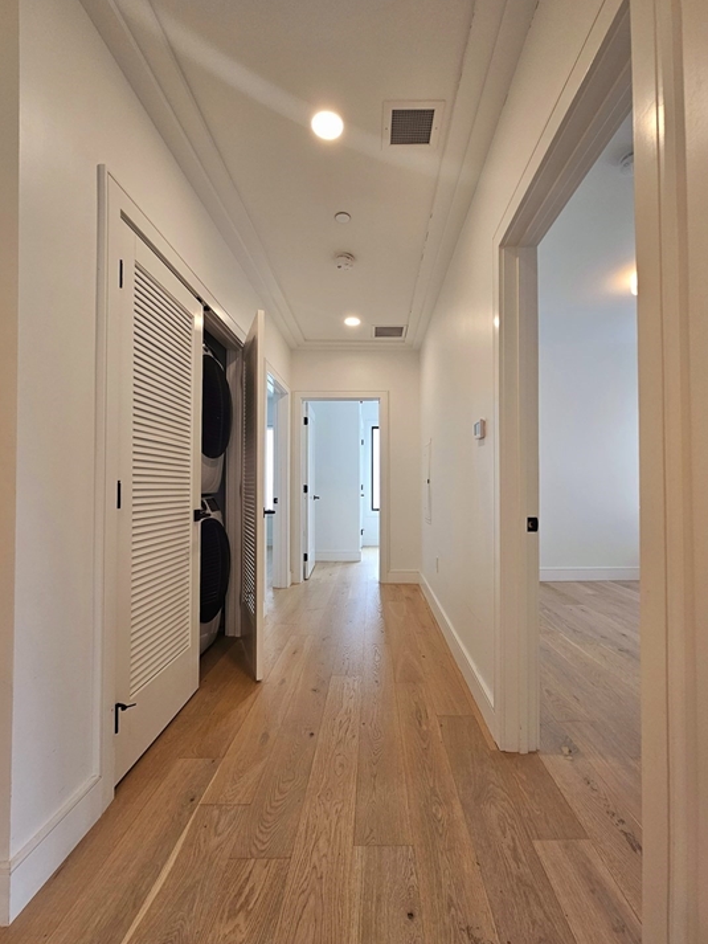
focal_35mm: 14
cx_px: 376
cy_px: 478
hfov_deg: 85.6
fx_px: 382
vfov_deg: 102.0
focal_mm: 2.2
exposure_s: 1/60.2
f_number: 2.2
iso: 100
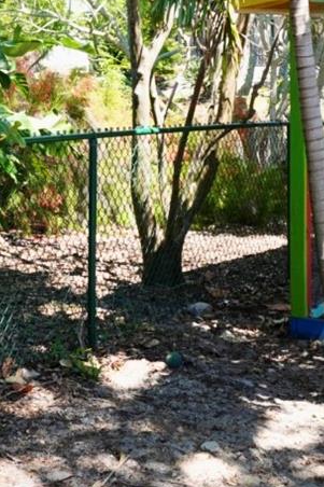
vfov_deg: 23.0
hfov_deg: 15.9
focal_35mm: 85
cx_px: 51
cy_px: 7
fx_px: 1148
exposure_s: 1/80
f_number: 5.6
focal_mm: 16
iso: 100
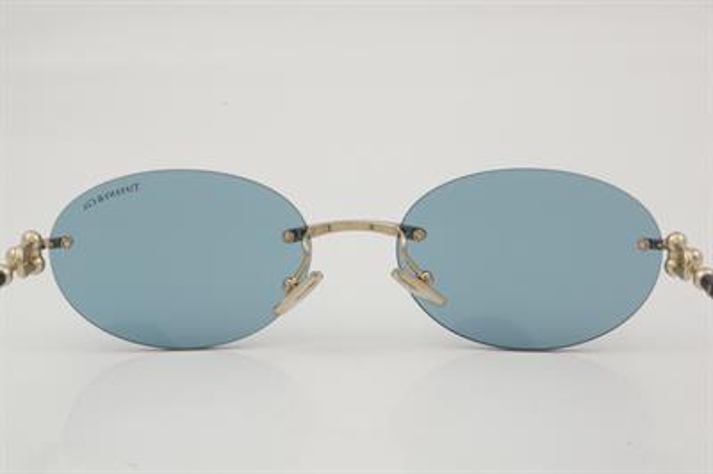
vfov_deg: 16.5
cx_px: 356
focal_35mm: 82
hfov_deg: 24.6
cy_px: 237
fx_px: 1633
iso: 100
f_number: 32
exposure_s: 1/3
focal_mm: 55
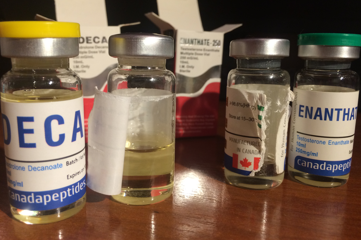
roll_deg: +0.2
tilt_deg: -11.2
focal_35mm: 31
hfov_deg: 60.3
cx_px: 178
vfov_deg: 42.3
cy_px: 109
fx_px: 311
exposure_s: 1/33
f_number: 2.2
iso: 64
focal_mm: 4.15
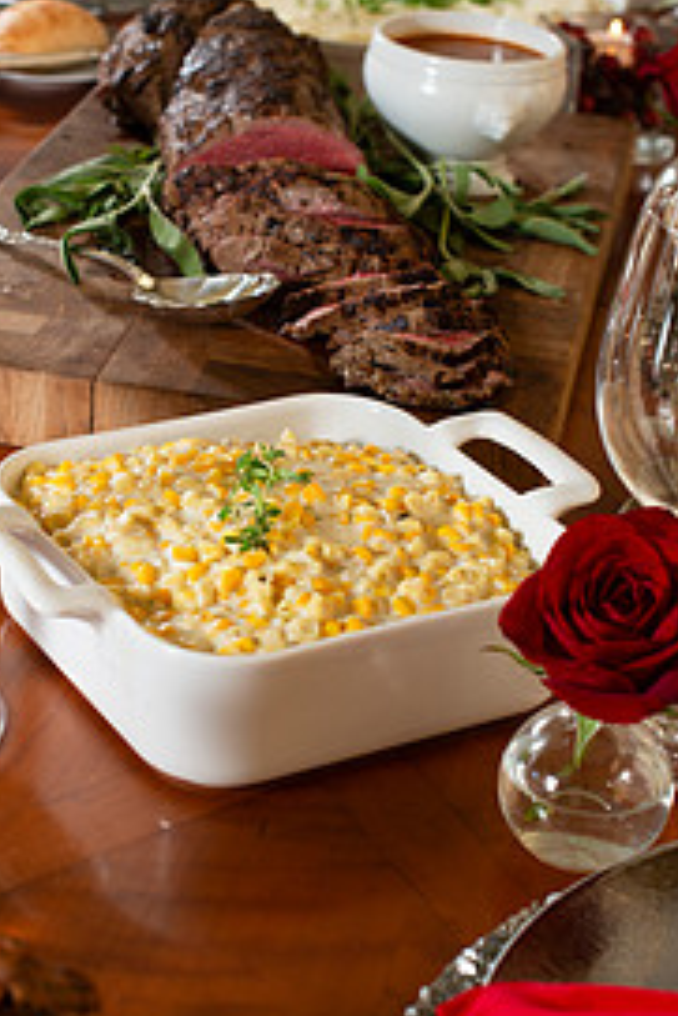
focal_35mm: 83
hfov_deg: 16.4
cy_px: 446
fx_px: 2342
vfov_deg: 24.4
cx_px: 202
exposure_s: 1/100
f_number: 5
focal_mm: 50
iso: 320
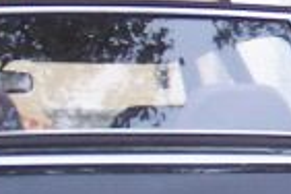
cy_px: 165
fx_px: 3379
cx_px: 497
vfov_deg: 3.3
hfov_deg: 4.9
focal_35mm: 418
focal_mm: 10.8
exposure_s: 1/10
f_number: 4
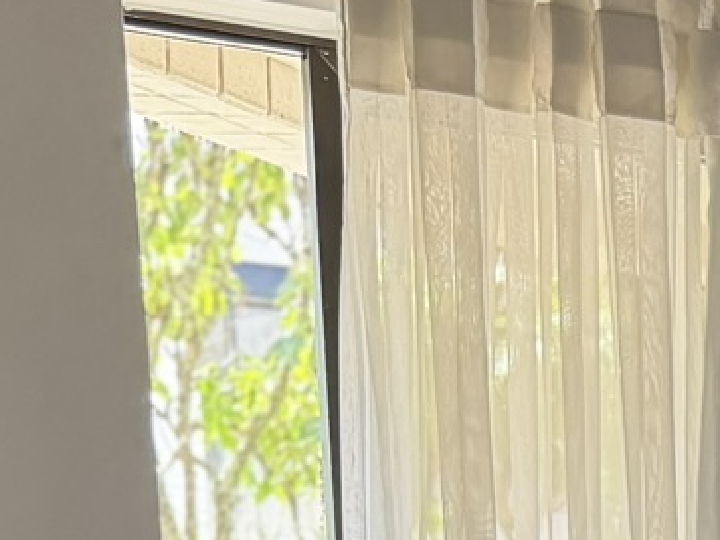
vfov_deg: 9.3
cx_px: 1375
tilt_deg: -13.9
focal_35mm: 135
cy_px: 1493
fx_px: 2808
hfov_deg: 13.0
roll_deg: -2.0
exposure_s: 1/225
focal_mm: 6.76
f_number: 1.78
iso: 160
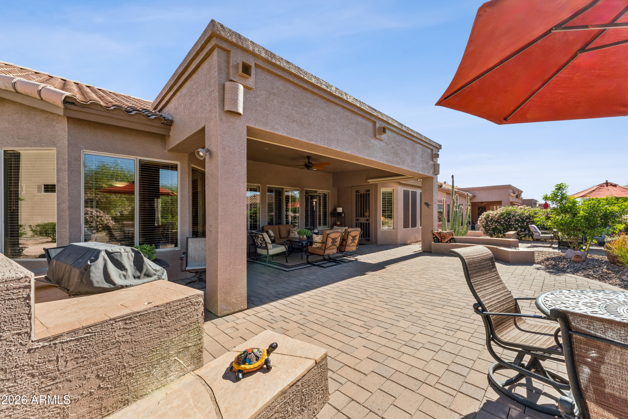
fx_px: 244
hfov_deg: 104.3
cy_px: 210
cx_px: 314
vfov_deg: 81.2
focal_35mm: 14
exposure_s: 1/15
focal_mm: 14
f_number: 22
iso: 100
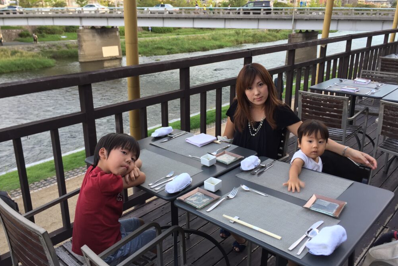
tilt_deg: -17.7
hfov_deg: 60.3
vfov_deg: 42.3
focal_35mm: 31
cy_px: 126
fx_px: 343
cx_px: 203
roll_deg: -0.7
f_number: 2.2
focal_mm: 4.15
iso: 40
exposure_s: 1/40
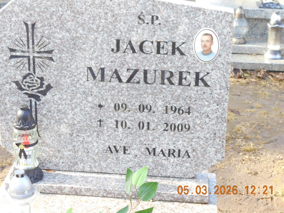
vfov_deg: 17.2
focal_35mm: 86
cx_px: 125
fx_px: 705
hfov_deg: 22.7
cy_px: 94
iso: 200
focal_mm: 13.5
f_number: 5.8
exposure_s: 1/60
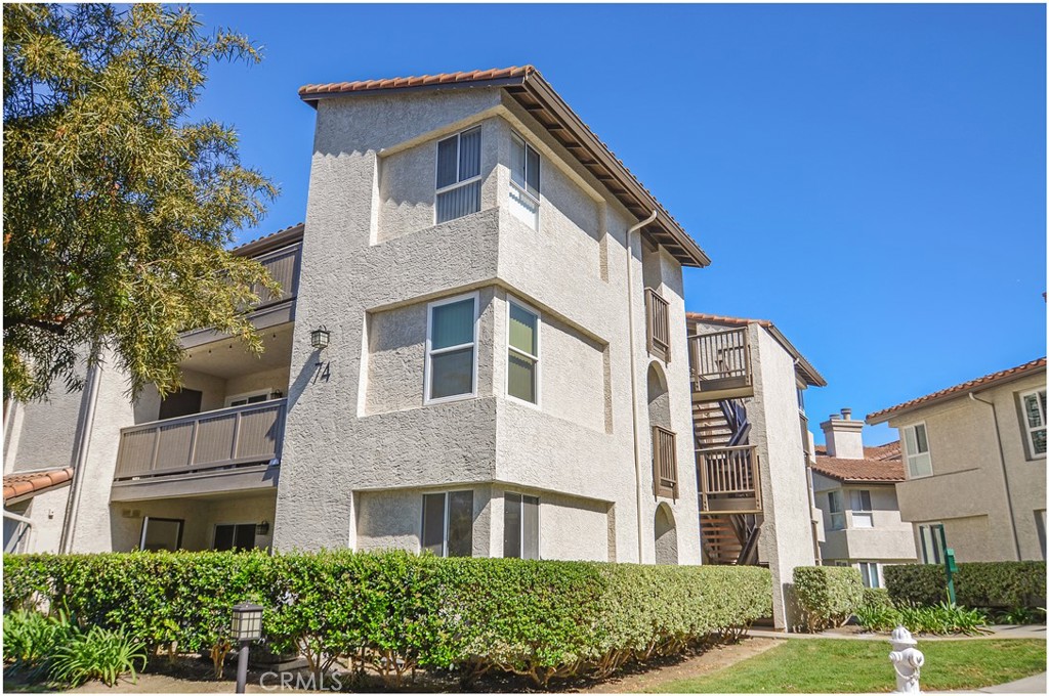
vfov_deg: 53.0
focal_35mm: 24
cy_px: 348
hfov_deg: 73.8
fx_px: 698
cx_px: 524
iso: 100
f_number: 2.8
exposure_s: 1/6400
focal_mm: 16
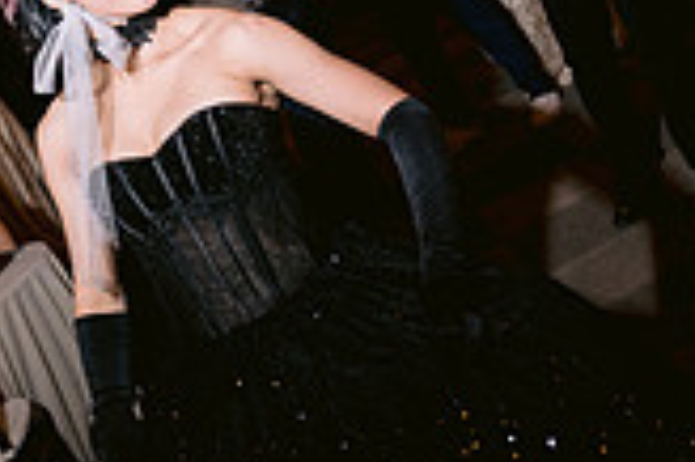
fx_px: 1485
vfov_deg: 17.6
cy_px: 153
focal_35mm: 77
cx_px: 225
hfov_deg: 26.2
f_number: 3.2
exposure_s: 1/100
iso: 1250
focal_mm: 28
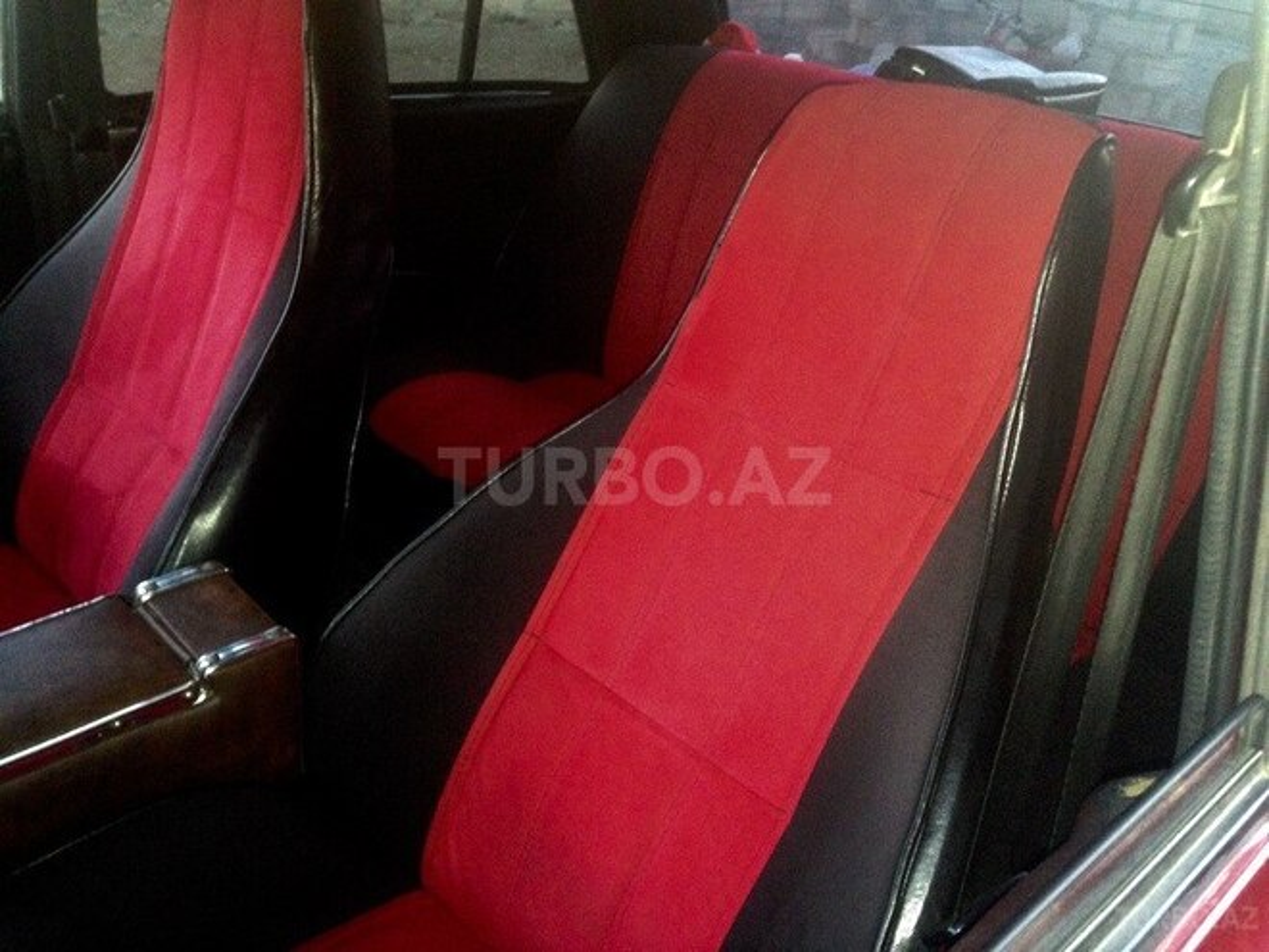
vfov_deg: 42.9
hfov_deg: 55.4
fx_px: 1210
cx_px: 634
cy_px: 476
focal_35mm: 33
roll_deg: -5.1
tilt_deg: -25.8
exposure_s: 1/16
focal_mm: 4.12
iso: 400
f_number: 2.4
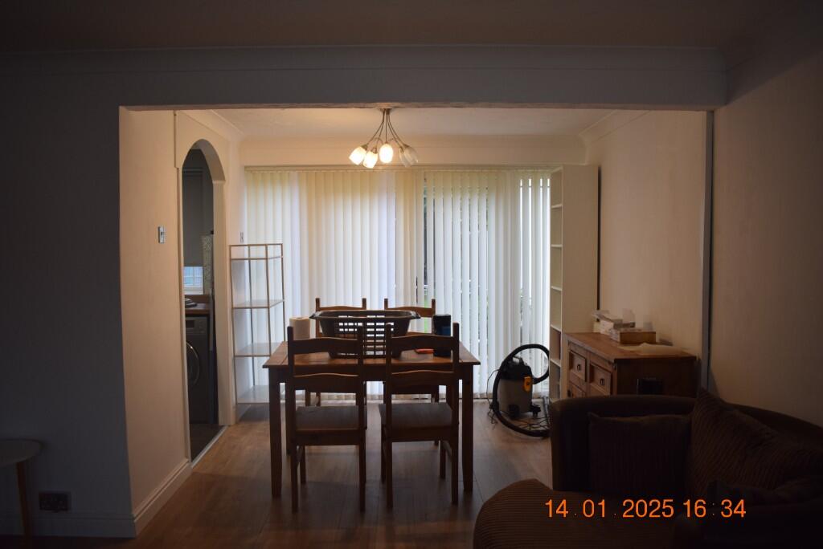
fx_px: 618
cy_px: 274
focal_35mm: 27
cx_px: 412
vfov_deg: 48.0
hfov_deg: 67.4
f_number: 4
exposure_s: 1/60
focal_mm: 18
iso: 400
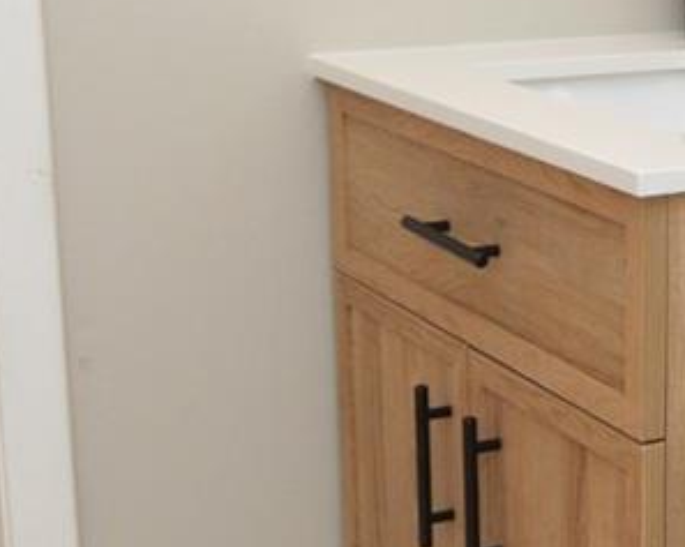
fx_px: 1843
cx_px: 761
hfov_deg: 20.1
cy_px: 304
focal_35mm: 91
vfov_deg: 16.9
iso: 400
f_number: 4
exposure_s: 1/60
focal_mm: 12
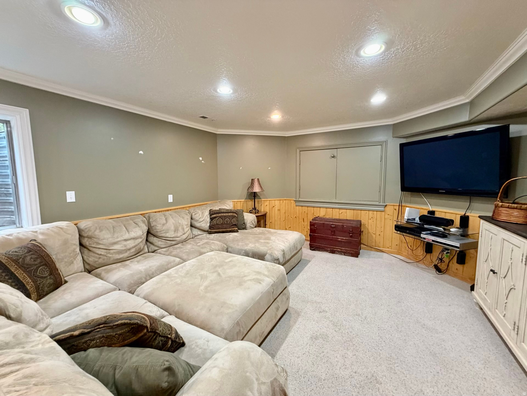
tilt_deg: -5.0
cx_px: 264
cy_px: 198
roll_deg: +0.2
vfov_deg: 85.7
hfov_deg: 102.1
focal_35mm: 14
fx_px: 213
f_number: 2.2
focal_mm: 2.22
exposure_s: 1/60
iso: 320
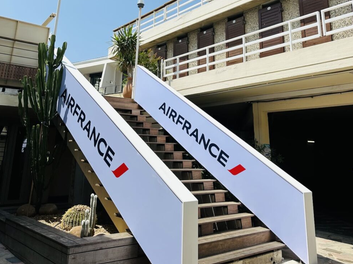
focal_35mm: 25
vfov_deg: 54.9
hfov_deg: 69.4
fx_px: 255
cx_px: 182
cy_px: 127
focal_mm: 6.86
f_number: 1.78
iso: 80
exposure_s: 1/7576
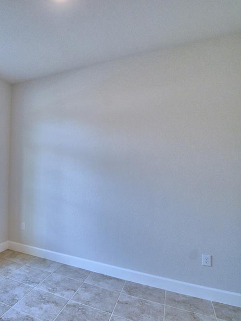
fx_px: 204
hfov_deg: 55.5
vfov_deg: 76.4
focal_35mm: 22
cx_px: 39
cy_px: 161
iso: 320
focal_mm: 10
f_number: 4.5
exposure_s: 1/125
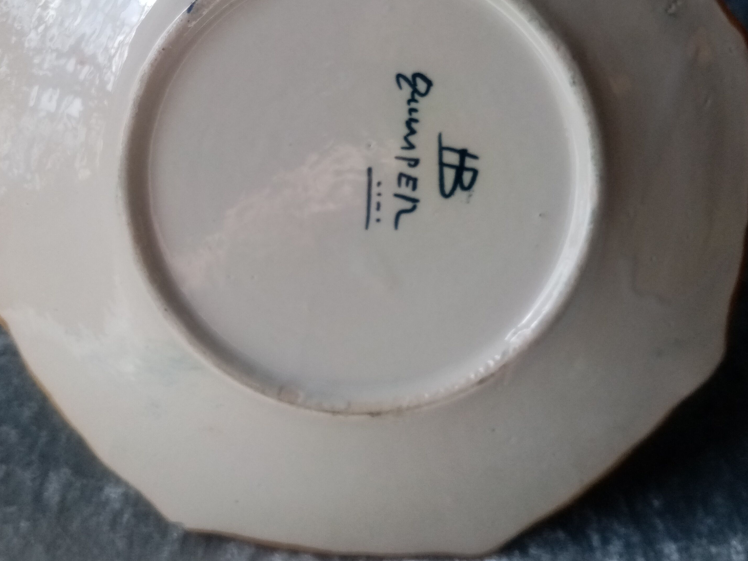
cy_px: 174
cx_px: 344
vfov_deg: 37.2
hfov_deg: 48.9
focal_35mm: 38
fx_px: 821
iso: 106
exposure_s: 1/230
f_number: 1.8
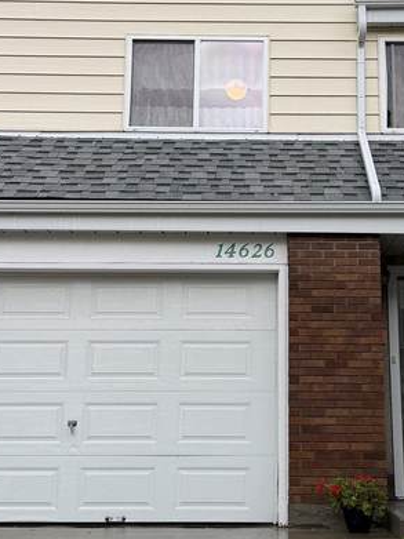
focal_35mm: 59
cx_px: 279
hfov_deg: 24.6
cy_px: 221
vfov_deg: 32.6
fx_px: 919
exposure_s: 1/464
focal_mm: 6.76
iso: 80
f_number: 1.78
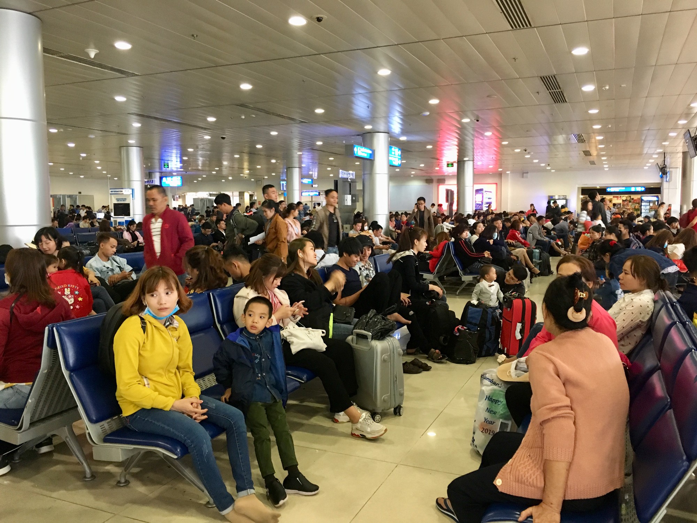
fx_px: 584
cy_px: 262
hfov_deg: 61.7
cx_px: 348
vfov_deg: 48.2
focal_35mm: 29
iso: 200
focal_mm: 4.15
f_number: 2.2
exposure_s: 1/17
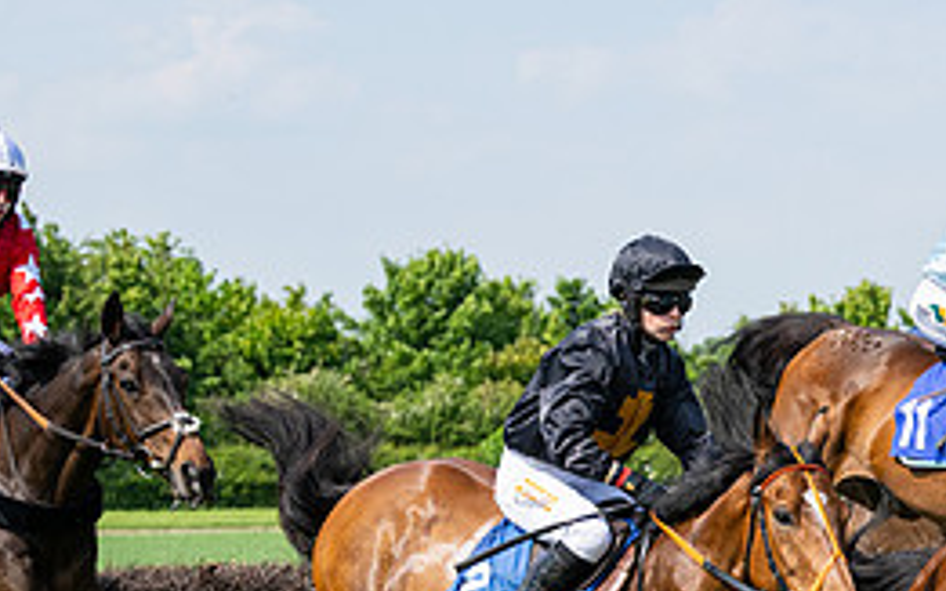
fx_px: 4769
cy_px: 755
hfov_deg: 11.2
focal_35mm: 185
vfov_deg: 7.0
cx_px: 924
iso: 400
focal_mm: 70
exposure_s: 1/2500
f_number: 5
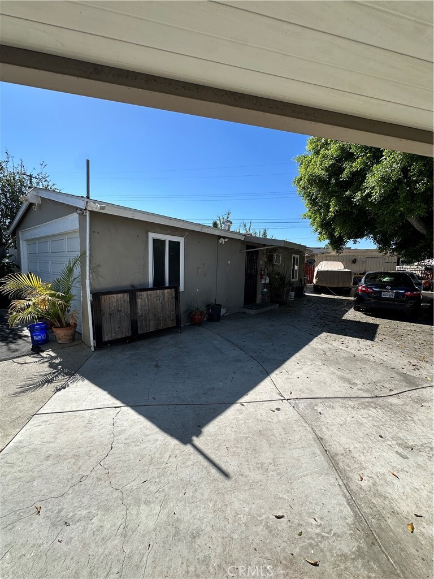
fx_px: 234
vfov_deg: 102.1
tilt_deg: -2.9
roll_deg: -2.1
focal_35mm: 14
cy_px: 290
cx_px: 217
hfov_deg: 85.7
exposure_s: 1/1383
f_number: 2.2
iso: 50
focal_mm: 2.22
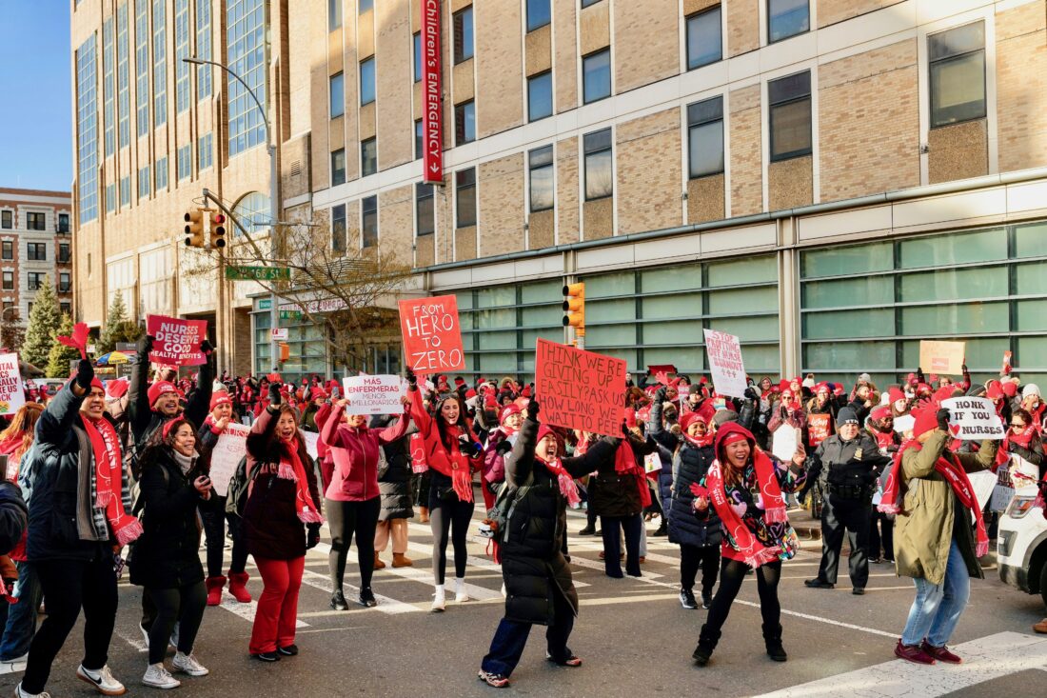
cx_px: 524
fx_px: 989
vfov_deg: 38.9
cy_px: 349
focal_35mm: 34
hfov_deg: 55.8
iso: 400
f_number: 5.6
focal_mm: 34
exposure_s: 1/1250
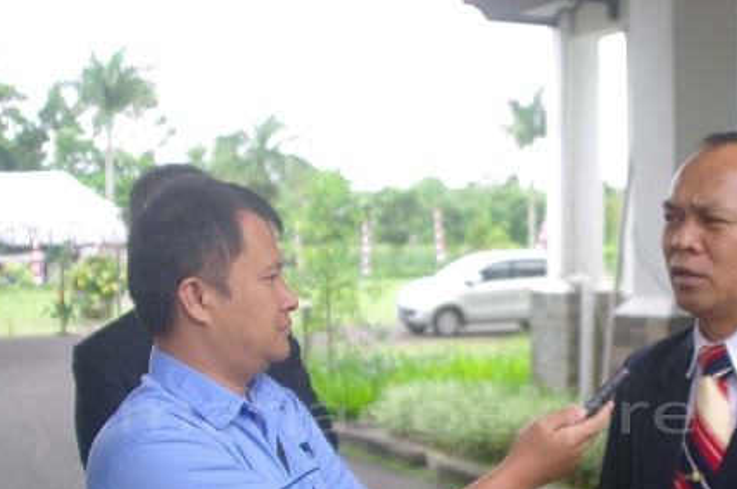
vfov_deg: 22.8
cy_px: 330
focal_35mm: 59
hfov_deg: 33.6
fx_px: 1206
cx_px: 513
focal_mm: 28
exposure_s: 1/100
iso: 100
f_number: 3.5
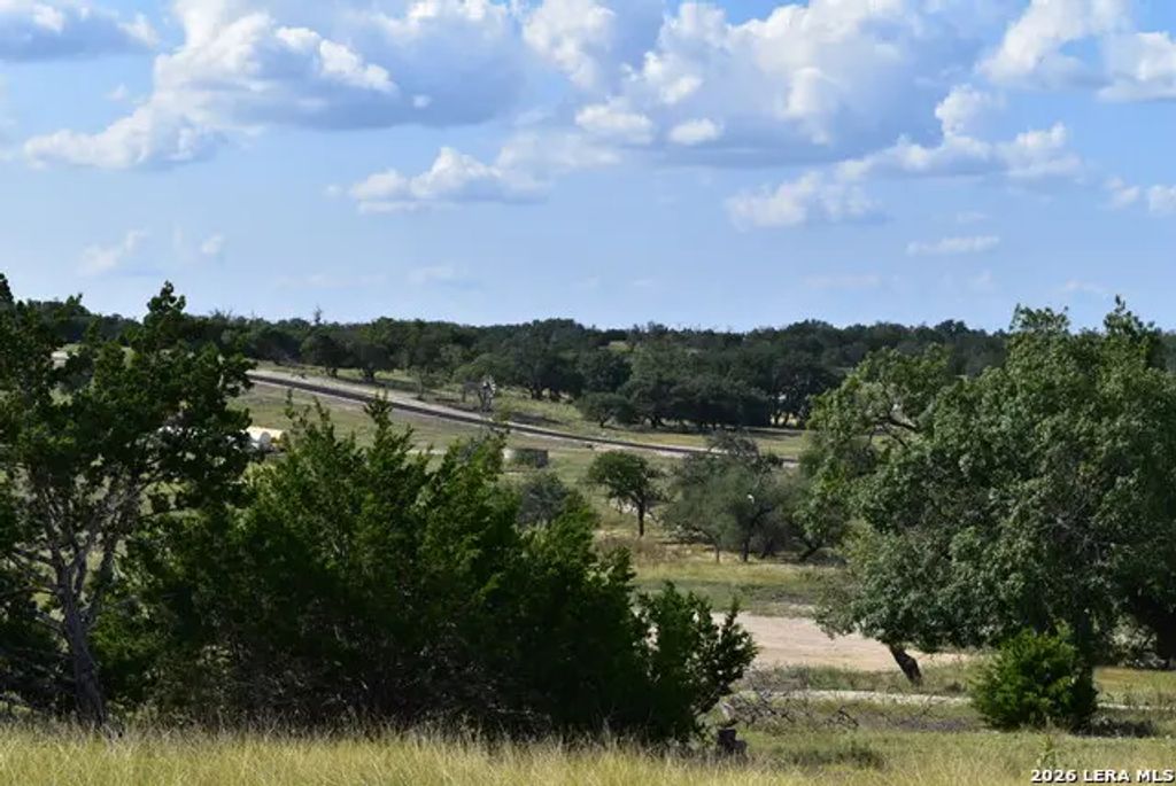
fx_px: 2698
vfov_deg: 16.6
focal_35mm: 82
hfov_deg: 24.6
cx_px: 588
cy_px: 393
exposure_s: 1/400
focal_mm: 55
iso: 250
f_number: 11
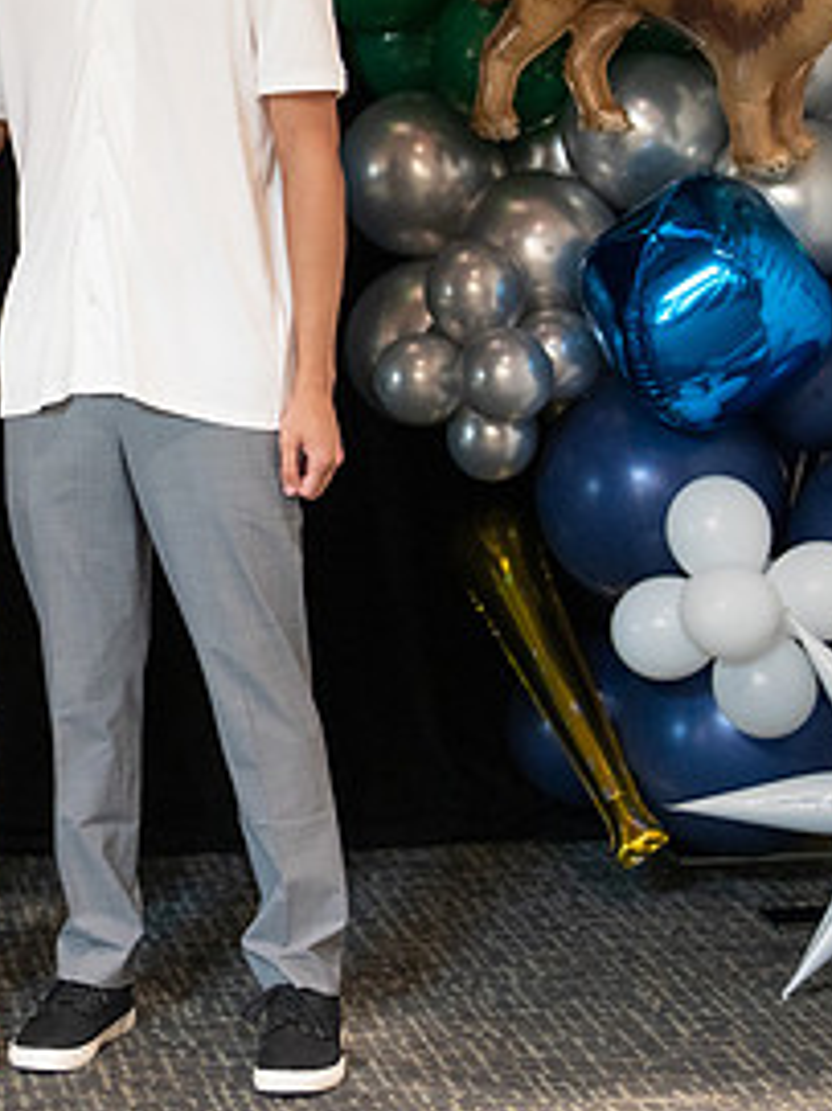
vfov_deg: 16.2
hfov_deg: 12.0
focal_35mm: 121
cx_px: -84
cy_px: 250
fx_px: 3881
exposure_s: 1/320
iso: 1600
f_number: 1.2
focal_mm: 50
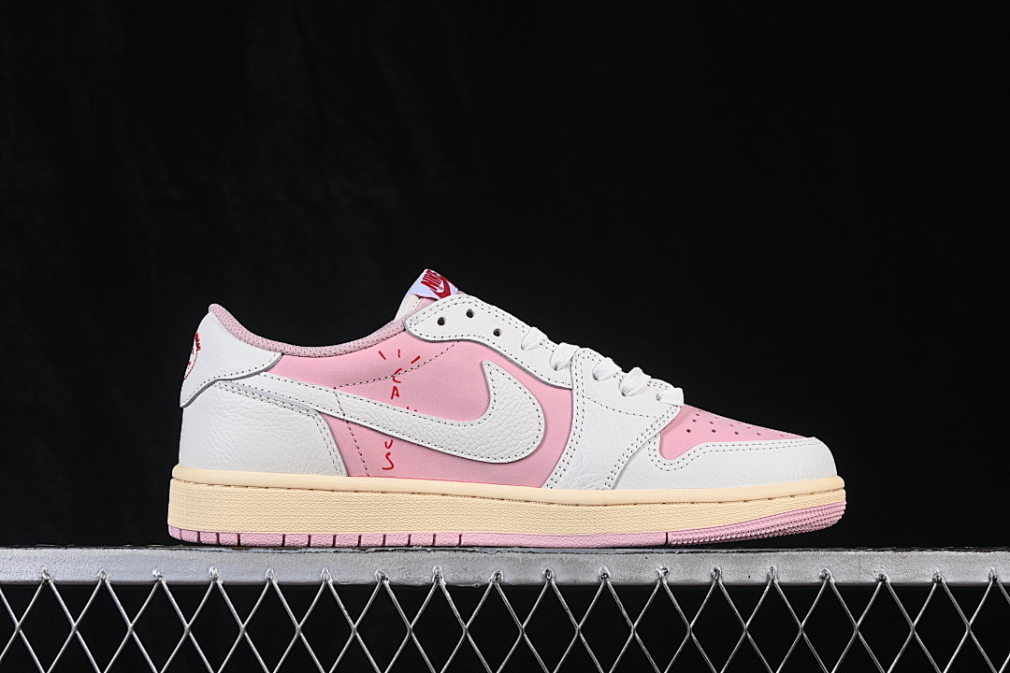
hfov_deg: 27.0
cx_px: 505
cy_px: 336
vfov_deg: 18.2
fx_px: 2104
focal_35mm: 75
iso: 160
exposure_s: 1/80
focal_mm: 50
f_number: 8
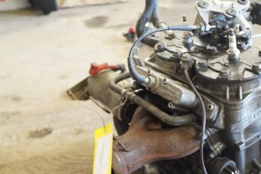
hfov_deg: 40.6
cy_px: 122
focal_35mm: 46
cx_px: 215
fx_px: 334
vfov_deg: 29.0
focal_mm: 18
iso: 3200
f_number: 3.5
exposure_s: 1/60
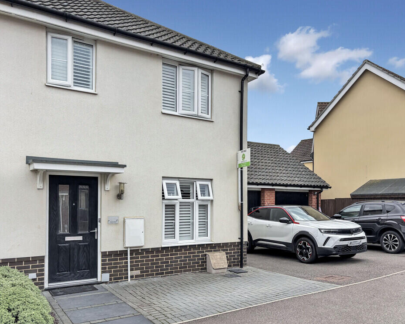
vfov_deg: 51.5
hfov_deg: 62.2
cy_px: 159
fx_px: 336
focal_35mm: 28
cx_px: 202
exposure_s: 1/1876
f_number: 1.6
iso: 50
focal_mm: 5.96
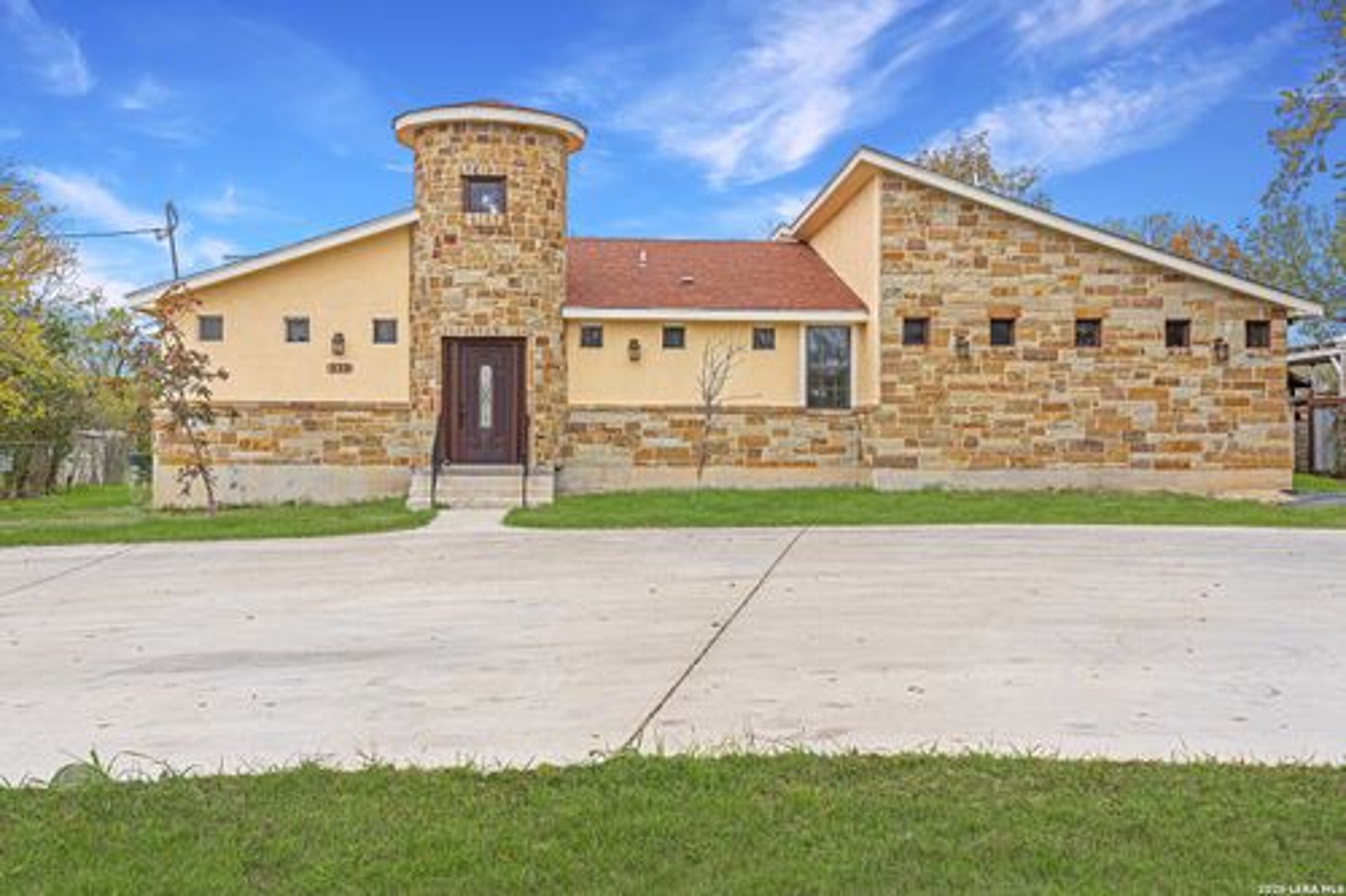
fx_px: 1271
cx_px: 673
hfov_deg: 55.8
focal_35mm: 34
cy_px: 448
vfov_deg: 38.9
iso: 400
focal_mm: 34
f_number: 7.1
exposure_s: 1/2000
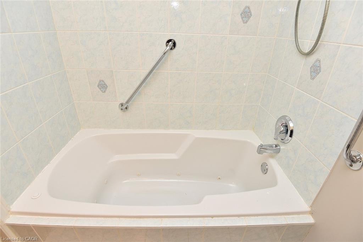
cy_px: 121
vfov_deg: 73.8
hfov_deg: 96.7
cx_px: 182
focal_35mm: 16
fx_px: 161
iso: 500
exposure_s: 1/60
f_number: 6.3
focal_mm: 16
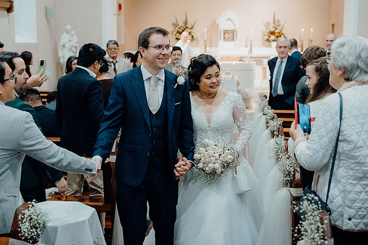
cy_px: 122
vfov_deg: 26.0
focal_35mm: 52
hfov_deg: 38.2
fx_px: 532
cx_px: 184
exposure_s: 1/160
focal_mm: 52
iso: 3200
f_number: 3.5
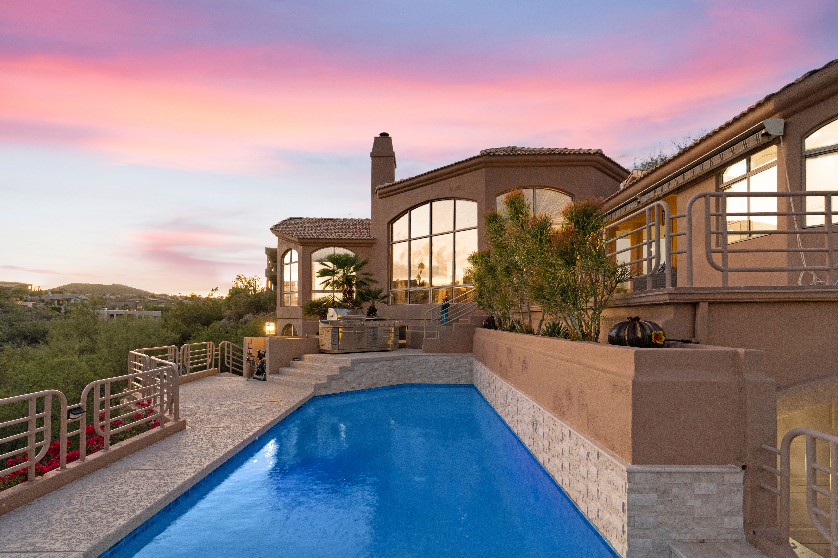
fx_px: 384
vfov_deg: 72.1
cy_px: 279
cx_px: 419
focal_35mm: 16
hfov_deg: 95.0
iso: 800
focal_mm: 11
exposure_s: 1/8
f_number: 6.3
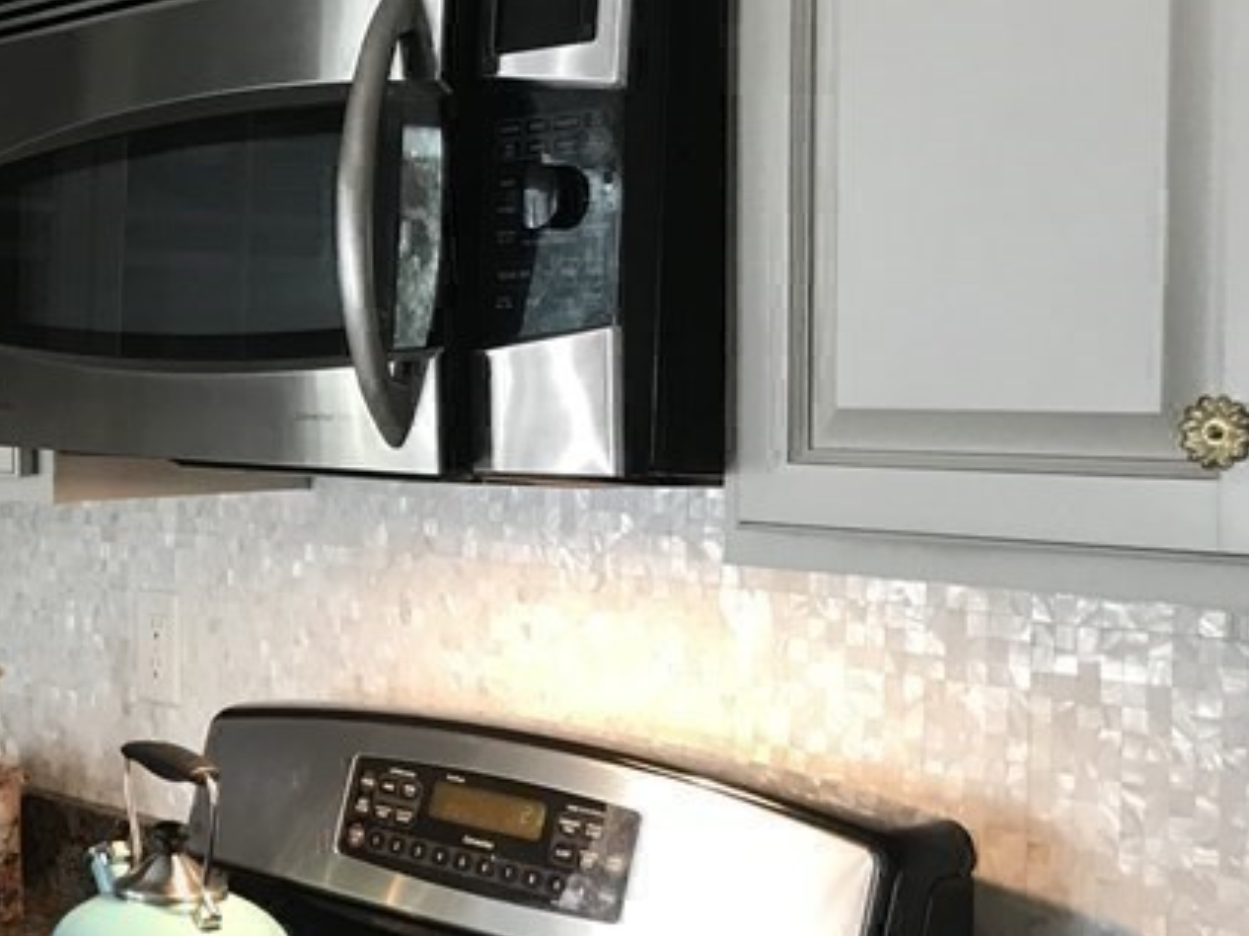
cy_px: 545
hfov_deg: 26.4
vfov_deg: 21.6
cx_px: -110
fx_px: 2452
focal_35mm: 68
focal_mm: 3.99
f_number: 1.8
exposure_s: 1/20
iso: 40
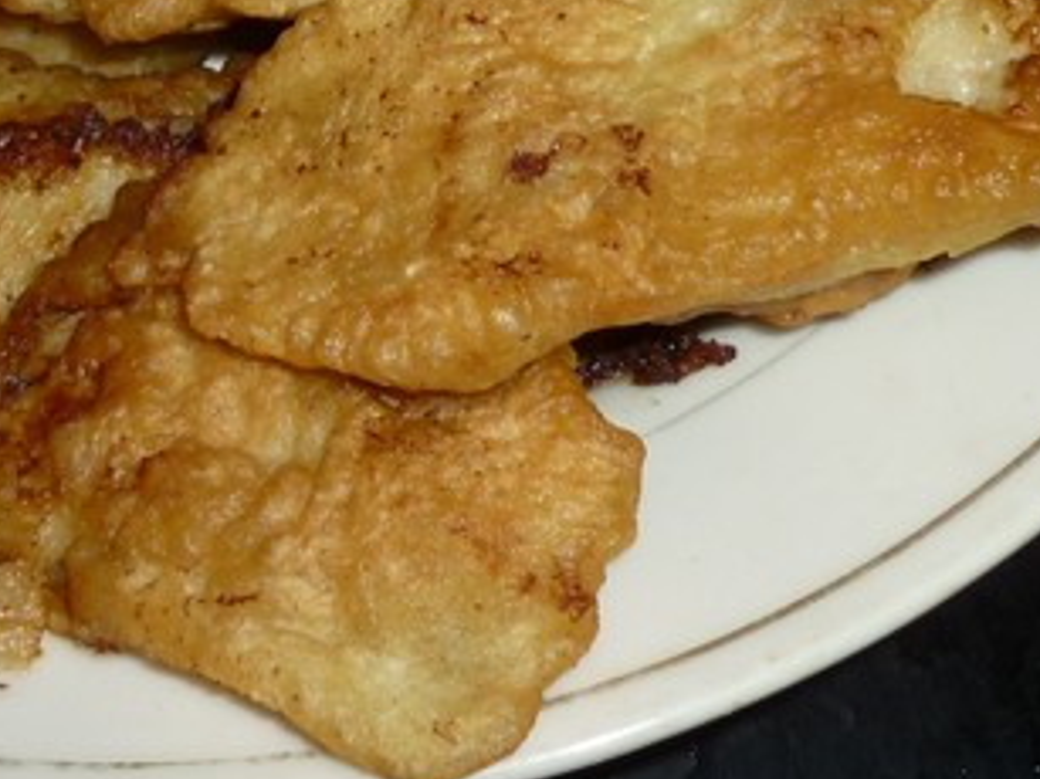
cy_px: -169
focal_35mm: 86
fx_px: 2583
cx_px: 325
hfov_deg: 22.6
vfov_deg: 16.4
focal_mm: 5.5
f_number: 2.8
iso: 100
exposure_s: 1/30
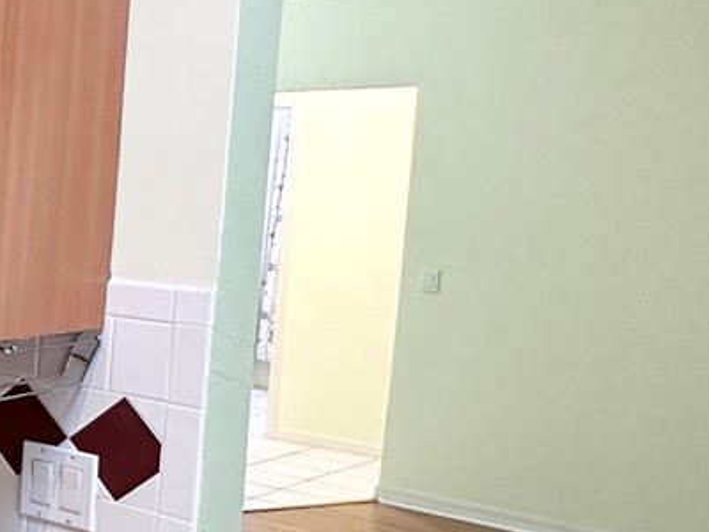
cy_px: 277
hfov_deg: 23.2
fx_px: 1147
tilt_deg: -5.7
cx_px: -484
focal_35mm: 56
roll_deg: -0.9
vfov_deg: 26.1
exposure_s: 1/60
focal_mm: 2.22
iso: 320
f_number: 2.2
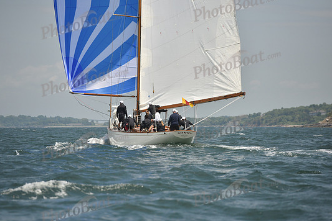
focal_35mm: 212
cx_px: 161
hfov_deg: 9.7
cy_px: 104
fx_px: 1956
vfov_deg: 6.5
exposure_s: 1/8000
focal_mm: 195
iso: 400
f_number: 4
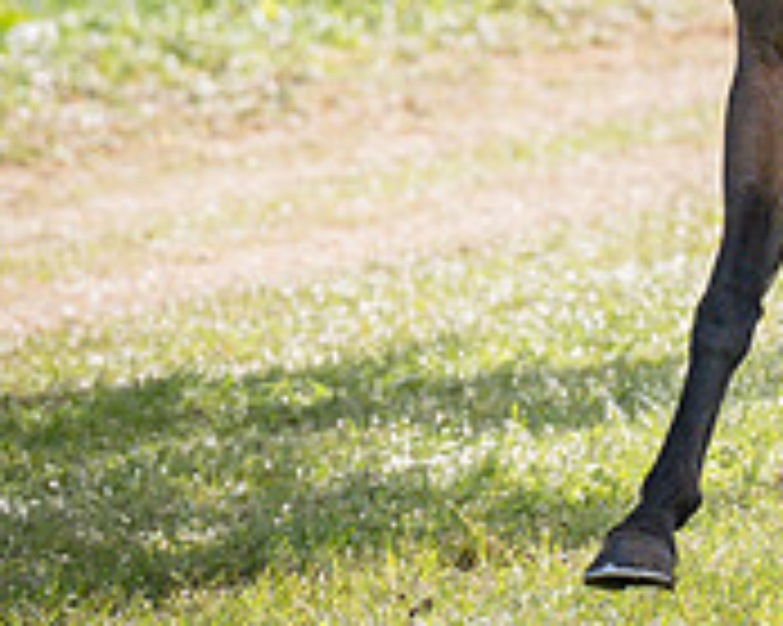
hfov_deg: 2.0
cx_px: 879
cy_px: -156
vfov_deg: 1.6
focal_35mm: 987
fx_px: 22860
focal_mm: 165
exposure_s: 1/2500
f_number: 4
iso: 400
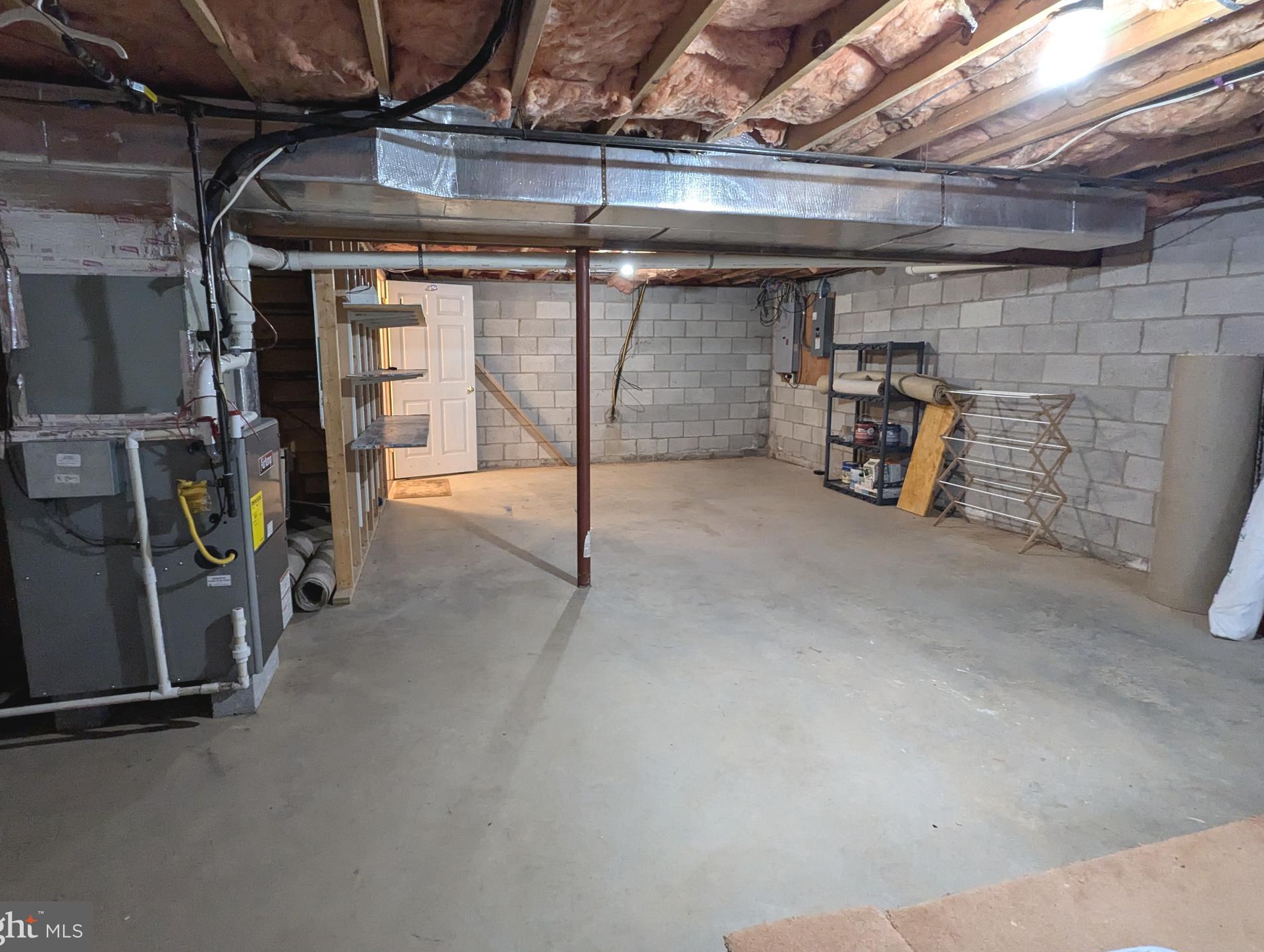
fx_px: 622
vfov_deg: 74.8
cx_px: 600
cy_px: 450
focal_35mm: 17
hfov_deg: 90.9
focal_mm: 2.35
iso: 445
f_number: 2.2
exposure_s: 1/24
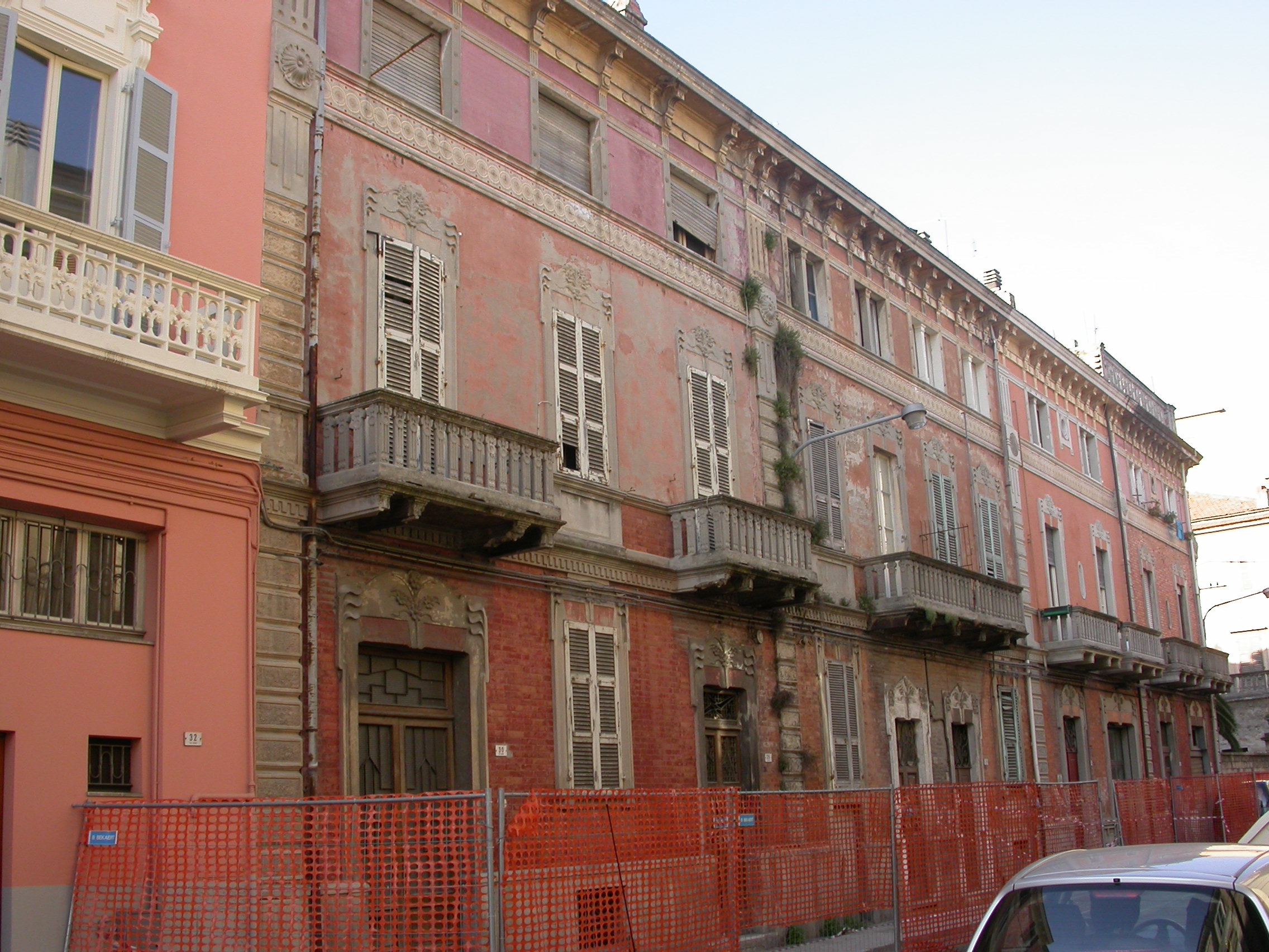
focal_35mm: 38
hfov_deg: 49.0
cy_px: 476
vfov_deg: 37.7
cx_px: 634
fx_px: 1393
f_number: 4.7
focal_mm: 7.85
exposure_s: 1/139
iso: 100
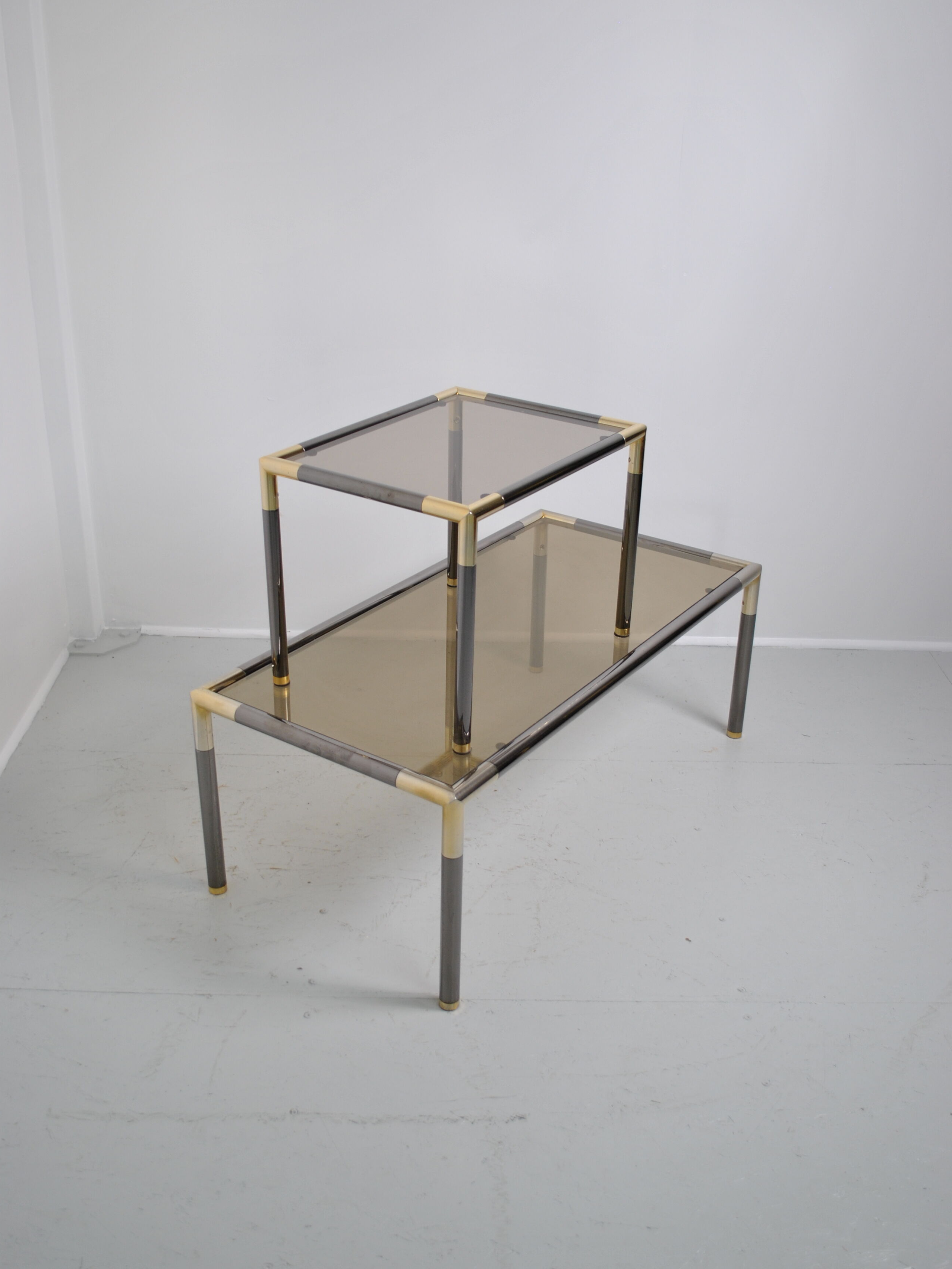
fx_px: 1320
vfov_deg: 51.4
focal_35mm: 36
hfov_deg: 39.7
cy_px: 627
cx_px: 477
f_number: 3.8
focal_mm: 22
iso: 200
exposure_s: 1/40
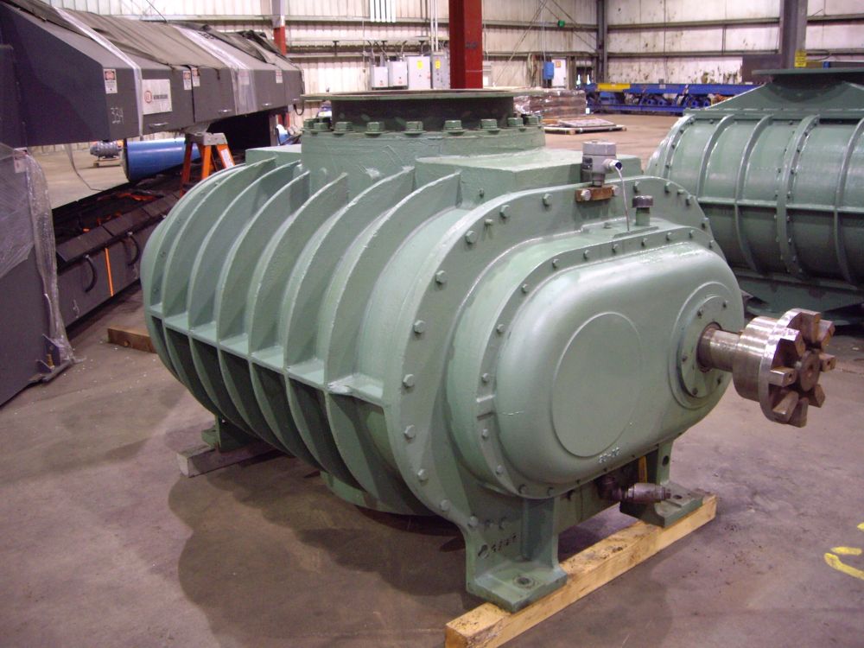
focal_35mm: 38
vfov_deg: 37.7
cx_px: 432
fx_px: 948
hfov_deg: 49.0
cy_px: 324
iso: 200
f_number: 2.7
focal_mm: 6.2
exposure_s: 1/10
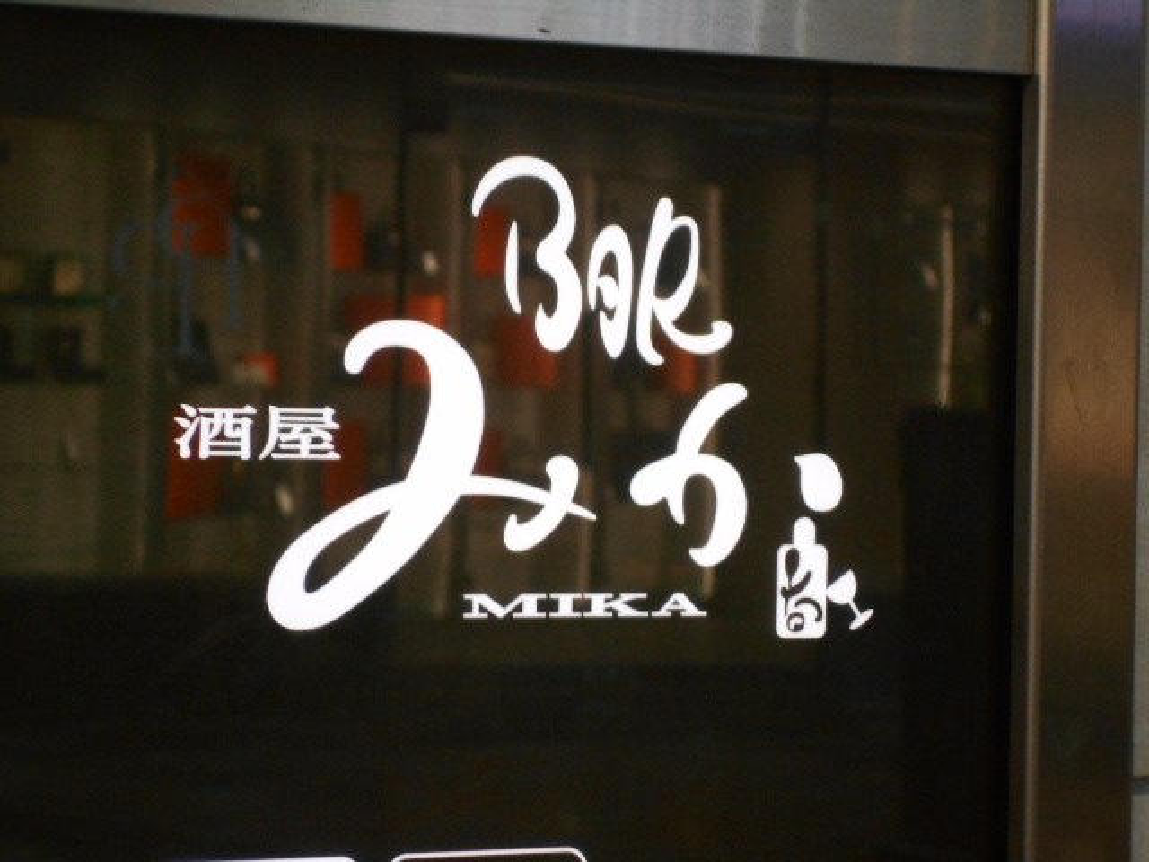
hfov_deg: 17.4
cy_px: 431
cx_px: 574
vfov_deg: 13.1
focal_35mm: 113
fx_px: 3751
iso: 400
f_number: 6
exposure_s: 1/30
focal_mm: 20.1
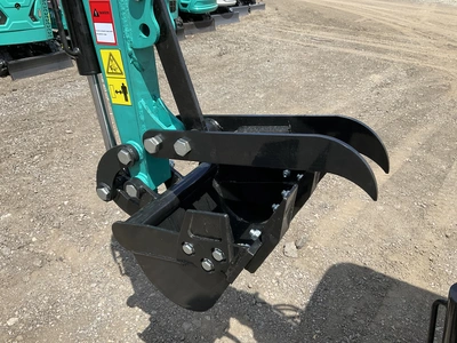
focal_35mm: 29
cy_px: 172
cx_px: 228
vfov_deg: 48.2
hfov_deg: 61.7
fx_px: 383
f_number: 1.8
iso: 25
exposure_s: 1/1311
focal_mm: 3
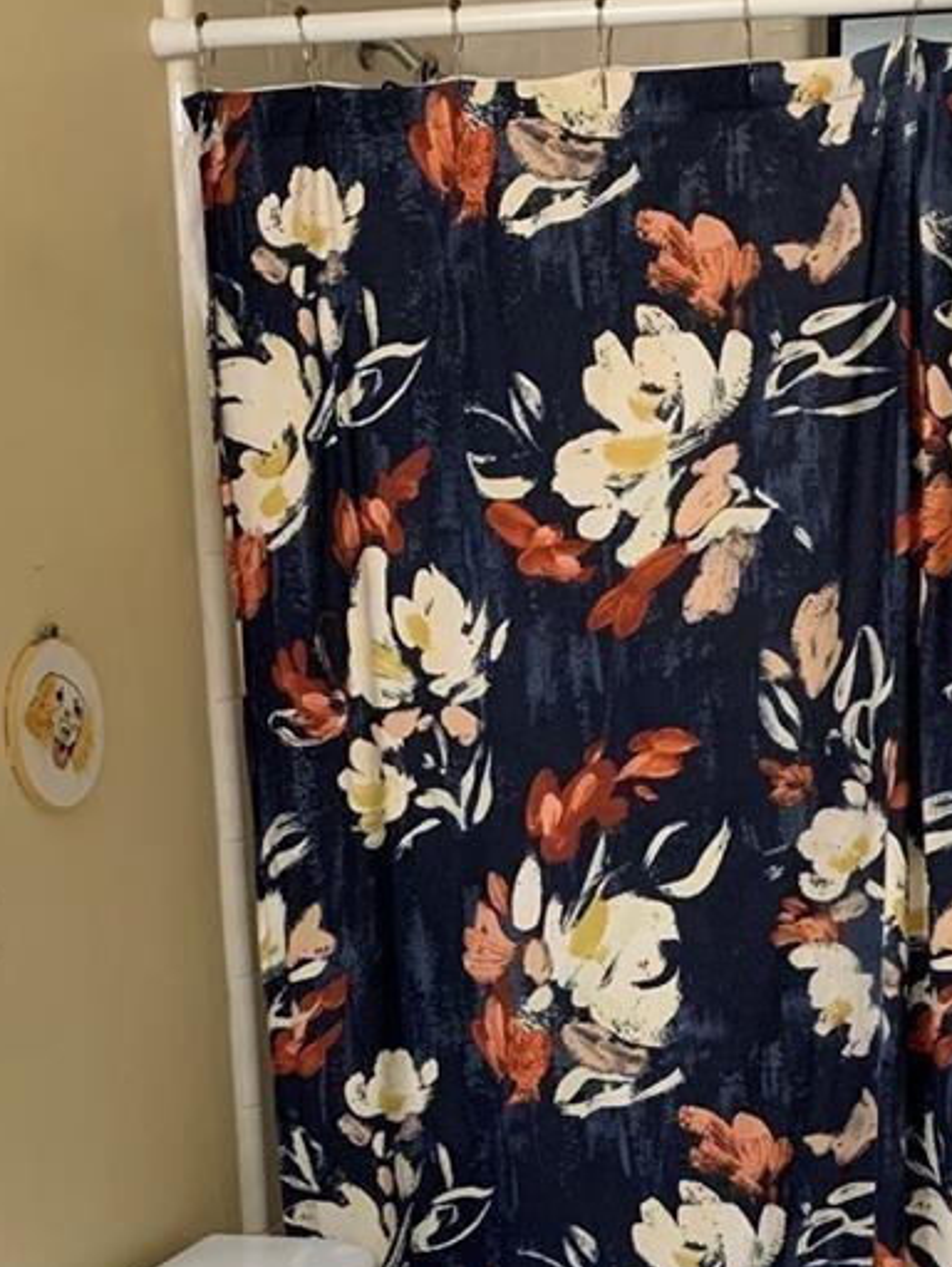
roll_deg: +0.7
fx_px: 2234
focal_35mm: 61
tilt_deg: -16.8
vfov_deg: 30.2
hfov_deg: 24.0
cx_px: 625
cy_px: 1163
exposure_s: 1/60
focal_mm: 4.25
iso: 250
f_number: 1.8
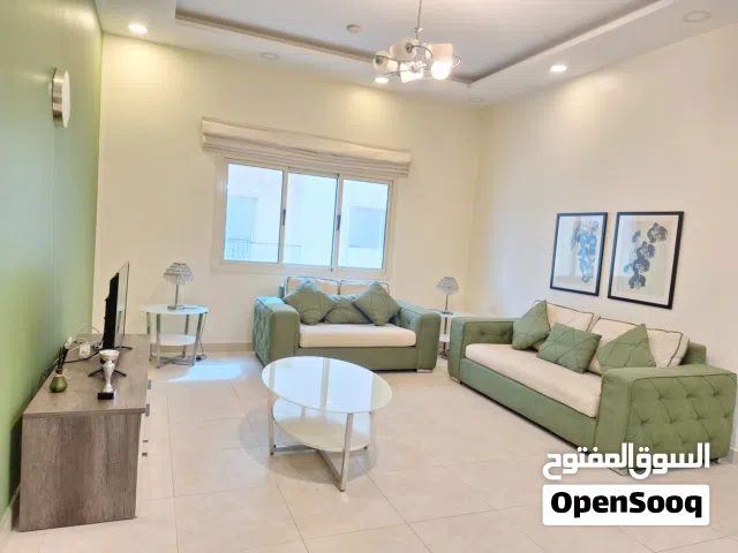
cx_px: 369
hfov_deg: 73.9
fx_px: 490
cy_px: 276
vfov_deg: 58.9
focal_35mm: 23
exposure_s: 1/50
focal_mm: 5.54
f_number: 1.8
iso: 250
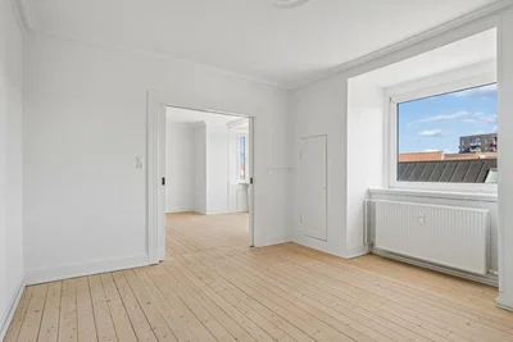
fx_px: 271
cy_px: 171
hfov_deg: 86.9
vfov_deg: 64.6
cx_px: 256
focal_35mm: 19
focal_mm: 19
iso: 400
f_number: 8
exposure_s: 1/160
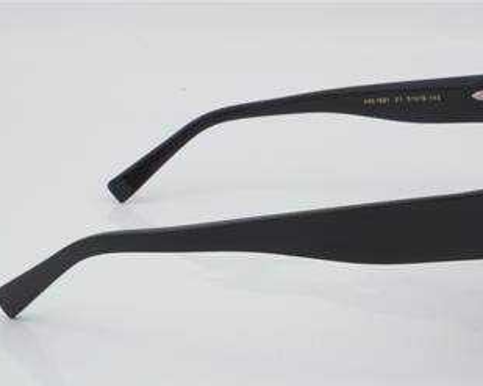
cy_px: 206
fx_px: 1300
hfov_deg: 21.0
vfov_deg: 16.9
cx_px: 299
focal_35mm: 91
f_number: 32
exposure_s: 1/3
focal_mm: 50
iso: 100
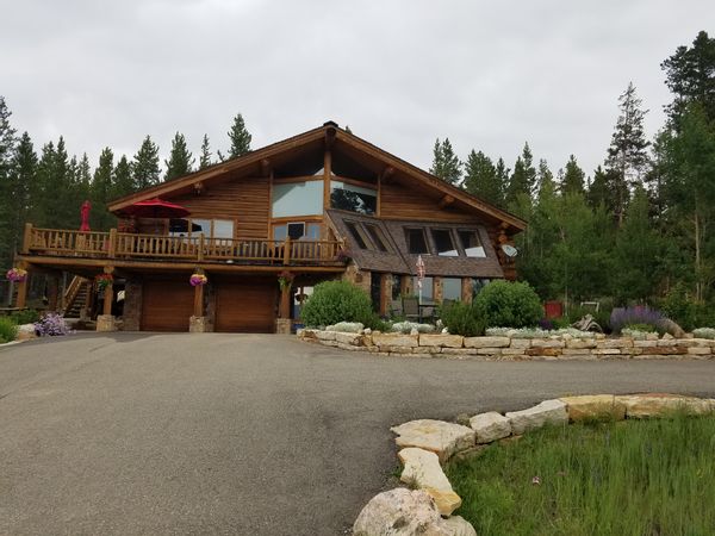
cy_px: 268
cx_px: 358
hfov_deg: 67.3
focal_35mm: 26
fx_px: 537
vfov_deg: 53.1
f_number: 1.7
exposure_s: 1/1124
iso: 50
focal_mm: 4.2
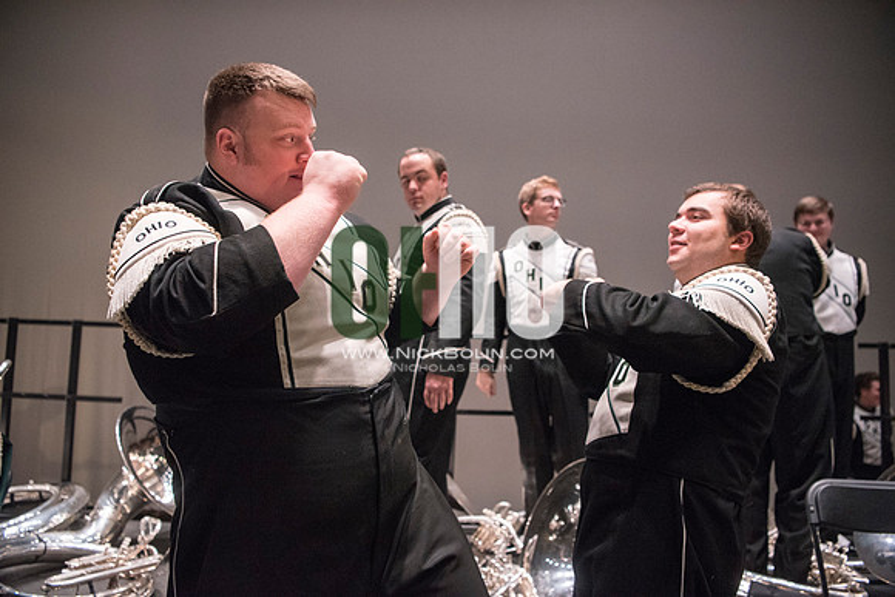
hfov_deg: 73.7
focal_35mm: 24
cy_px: 298
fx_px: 597
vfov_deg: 53.2
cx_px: 448
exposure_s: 1/400
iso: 4000
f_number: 2.8
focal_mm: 24
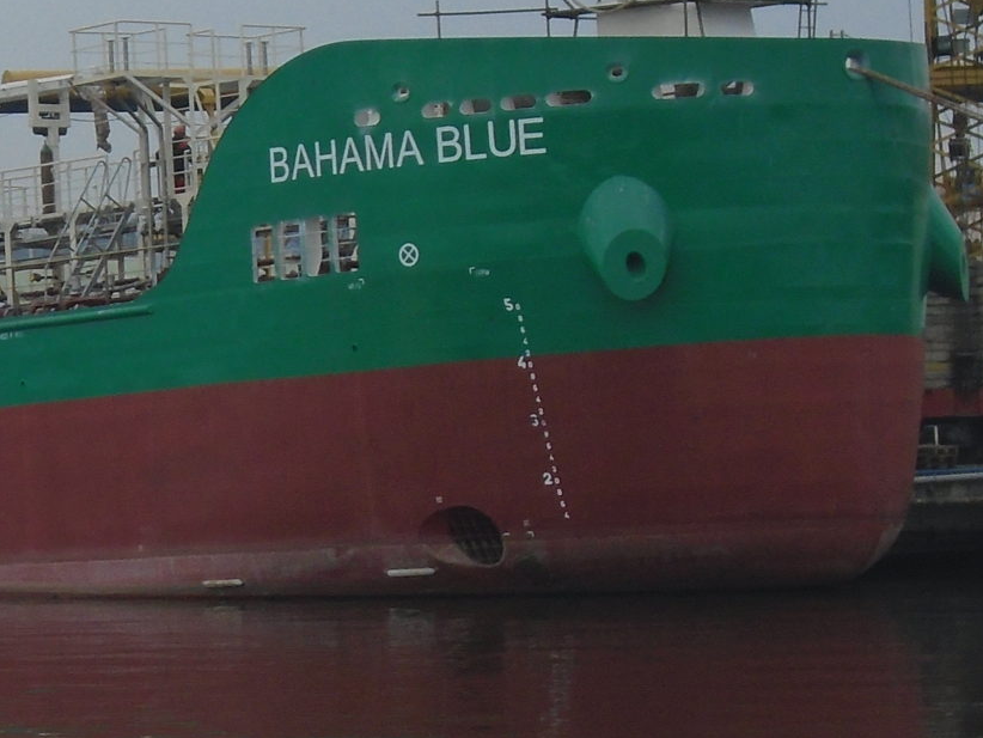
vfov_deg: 6.0
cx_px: -231
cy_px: 252
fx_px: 6988
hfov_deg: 8.0
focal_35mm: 246
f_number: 6.1
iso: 100
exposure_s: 1/200
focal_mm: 14
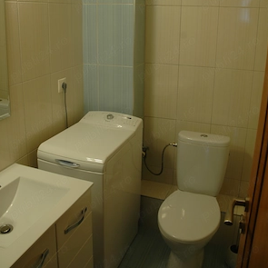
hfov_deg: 47.2
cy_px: 97
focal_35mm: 35
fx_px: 307
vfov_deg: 46.7
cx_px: 134
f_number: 5.6
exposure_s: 1/8
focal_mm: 18
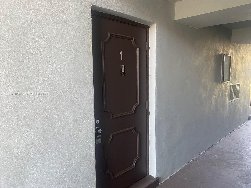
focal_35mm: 26
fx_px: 189
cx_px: 126
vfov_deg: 53.1
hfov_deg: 67.3
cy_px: 94
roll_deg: +1.3
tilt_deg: -6.5
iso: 160
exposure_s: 1/60
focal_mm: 4.25
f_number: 1.8
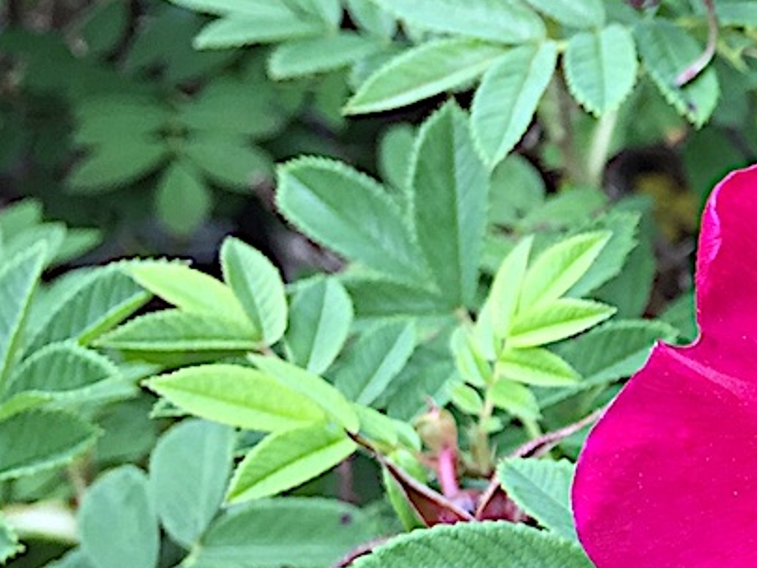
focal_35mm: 93
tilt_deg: -45.0
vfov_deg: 15.8
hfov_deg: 19.2
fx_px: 2034
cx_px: 1030
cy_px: 472
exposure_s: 1/126
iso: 32
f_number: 2.2
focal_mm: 4.15
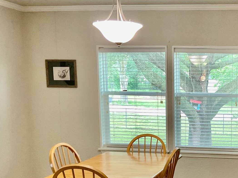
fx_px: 392
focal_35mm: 57
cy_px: 144
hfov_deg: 31.9
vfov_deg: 25.2
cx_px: 222
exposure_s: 1/60
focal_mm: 3
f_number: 1.8
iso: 160
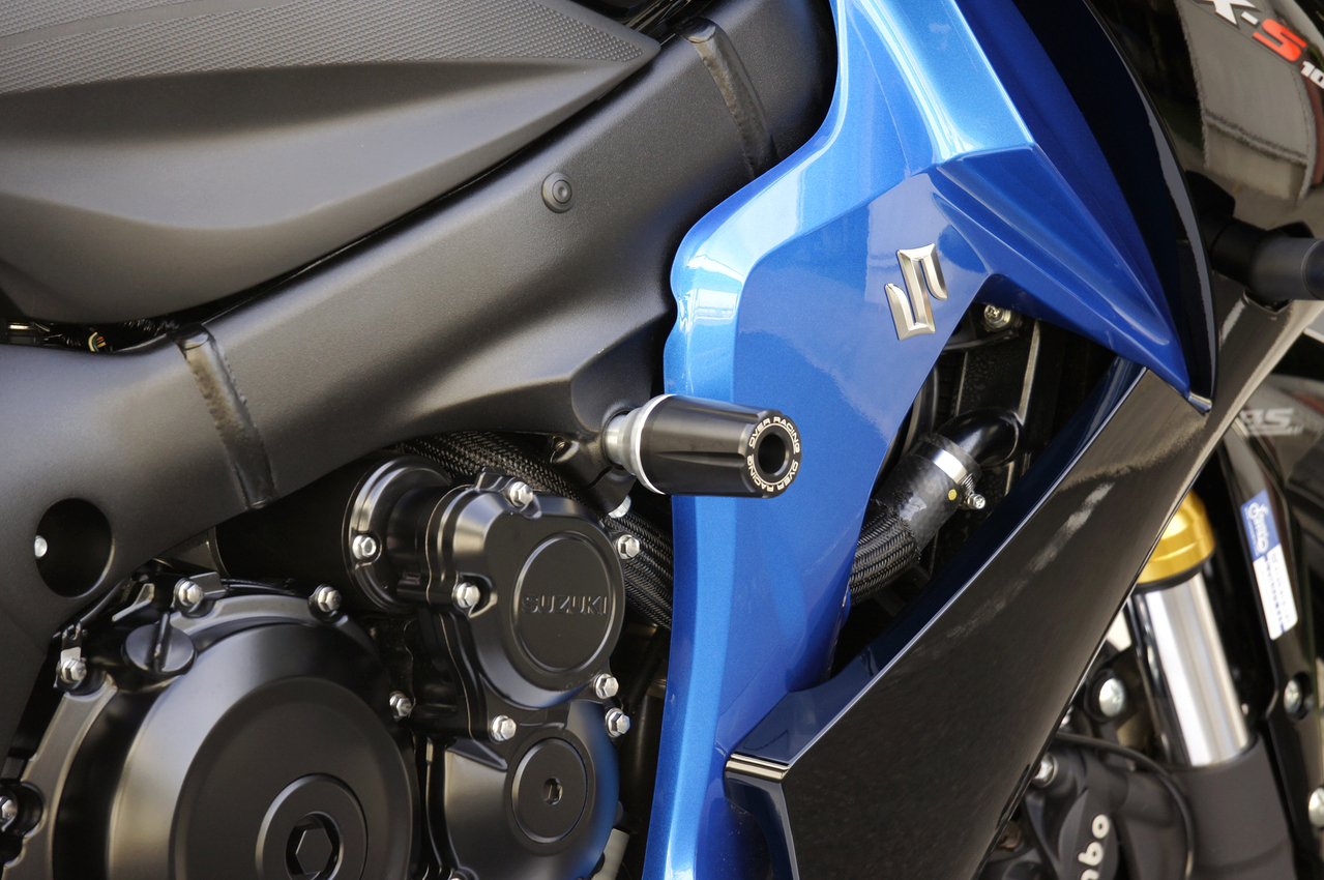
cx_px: 662
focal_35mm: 248
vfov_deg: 5.5
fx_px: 9093
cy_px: 440
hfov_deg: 8.3
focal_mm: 165
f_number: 5.6
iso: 200
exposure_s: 1/60
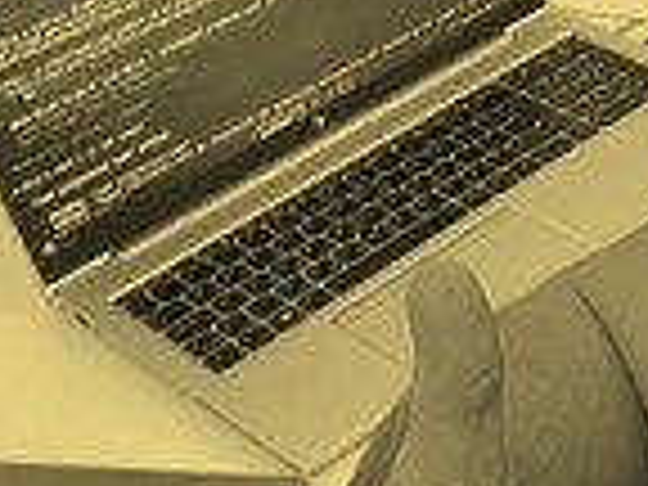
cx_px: 819
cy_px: -176
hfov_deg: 18.1
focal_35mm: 102
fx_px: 1909
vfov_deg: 13.9
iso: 200
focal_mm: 2.71
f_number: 2.2
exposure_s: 1/50
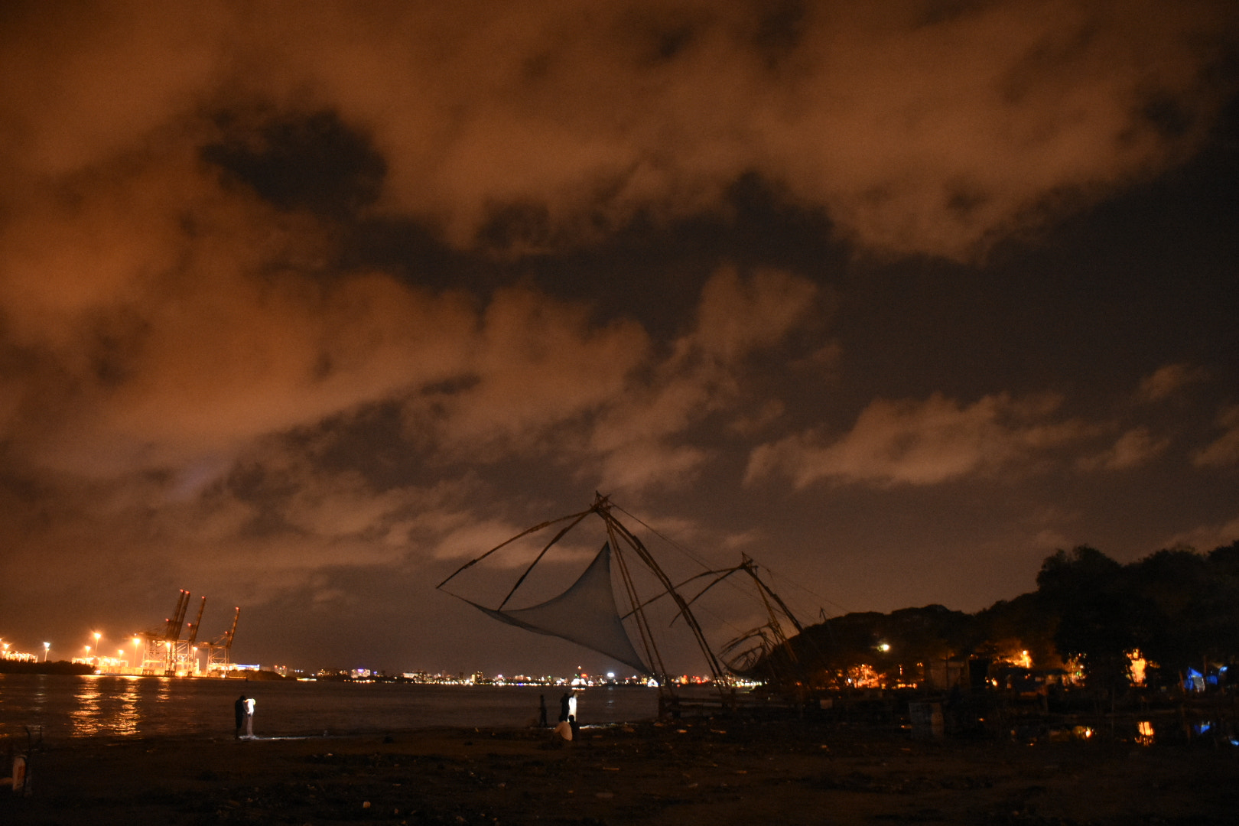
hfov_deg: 67.4
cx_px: 620
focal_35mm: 27
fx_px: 929
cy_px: 413
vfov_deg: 47.9
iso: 5000
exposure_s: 1/5
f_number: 3.5
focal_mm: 18
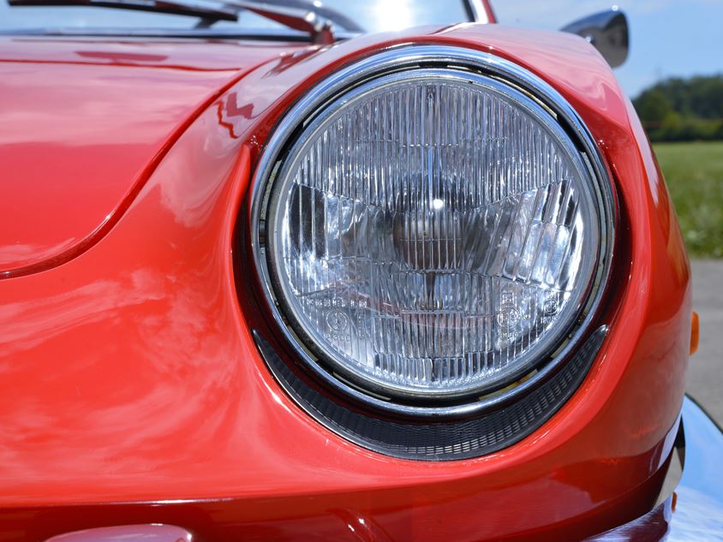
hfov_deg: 32.2
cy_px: 271
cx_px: 362
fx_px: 1253
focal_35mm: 60
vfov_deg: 24.4
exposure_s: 1/200
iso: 100
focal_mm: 55
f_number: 11
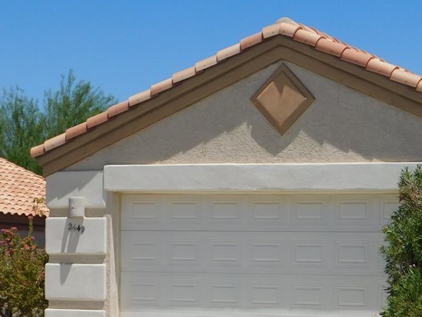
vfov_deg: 13.1
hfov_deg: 17.4
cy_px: 317
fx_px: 1366
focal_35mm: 112
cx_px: 357
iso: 125
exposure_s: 1/500
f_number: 7.6
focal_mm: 9
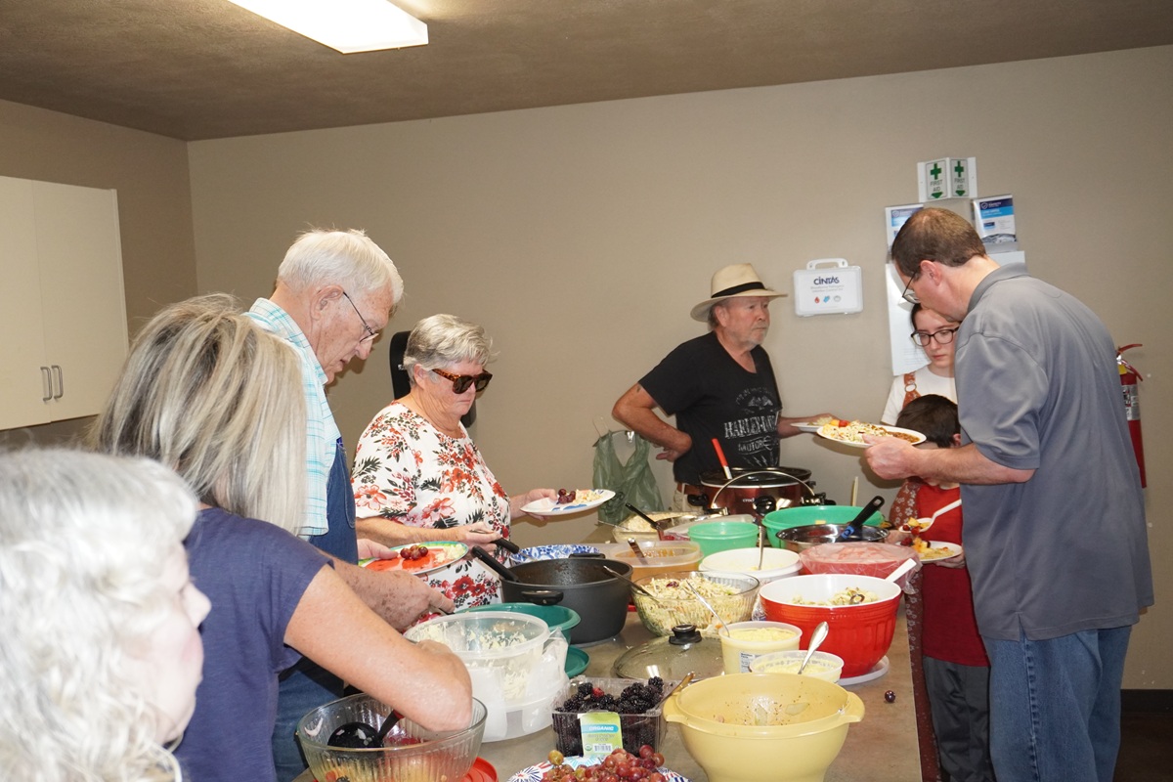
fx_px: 1222
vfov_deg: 35.5
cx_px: 586
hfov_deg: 51.3
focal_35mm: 38
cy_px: 391
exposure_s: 1/160
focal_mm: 25
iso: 2000
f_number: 4.5
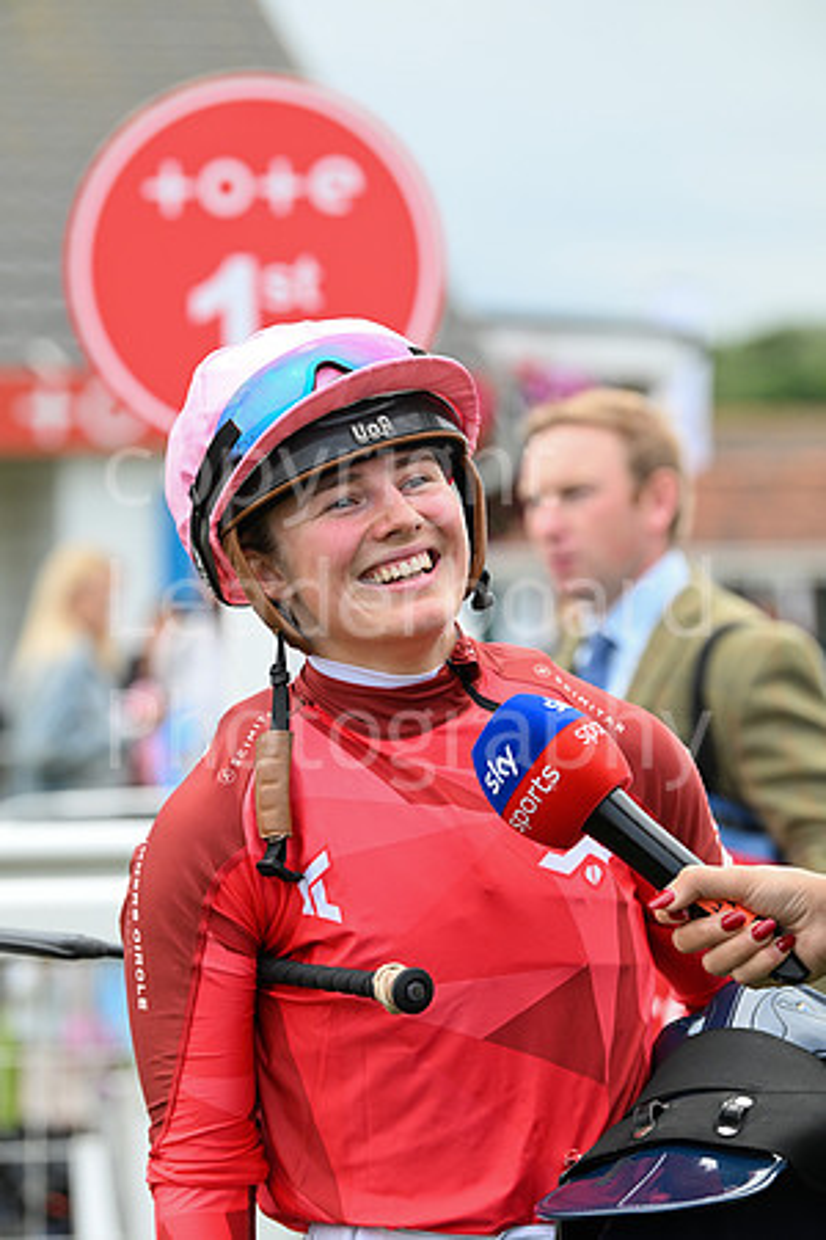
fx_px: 4646
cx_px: 413
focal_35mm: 135
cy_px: 620
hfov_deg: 10.2
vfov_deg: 15.2
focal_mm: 135
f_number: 4.5
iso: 1250
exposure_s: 1/800
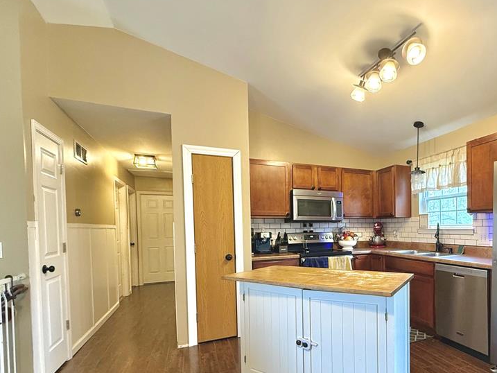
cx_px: 339
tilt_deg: -1.2
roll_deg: -0.4
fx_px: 287
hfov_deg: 78.5
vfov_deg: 65.0
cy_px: 234
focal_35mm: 20
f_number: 2.2
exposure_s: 1/60
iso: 320
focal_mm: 2.22
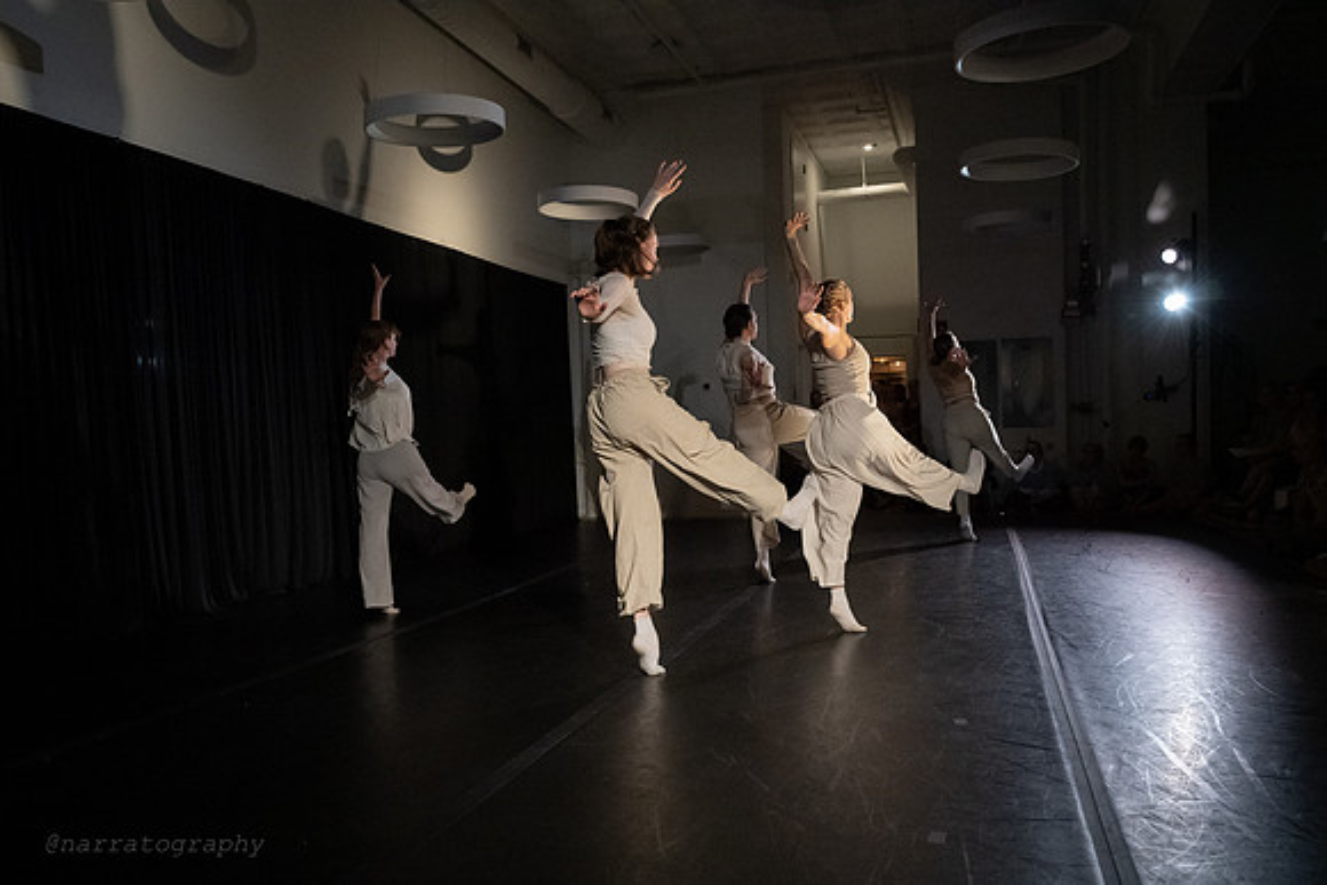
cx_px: 617
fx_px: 1105
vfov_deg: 43.6
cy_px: 474
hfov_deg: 61.9
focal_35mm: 30
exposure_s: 1/500
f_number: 5
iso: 6400
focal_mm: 28
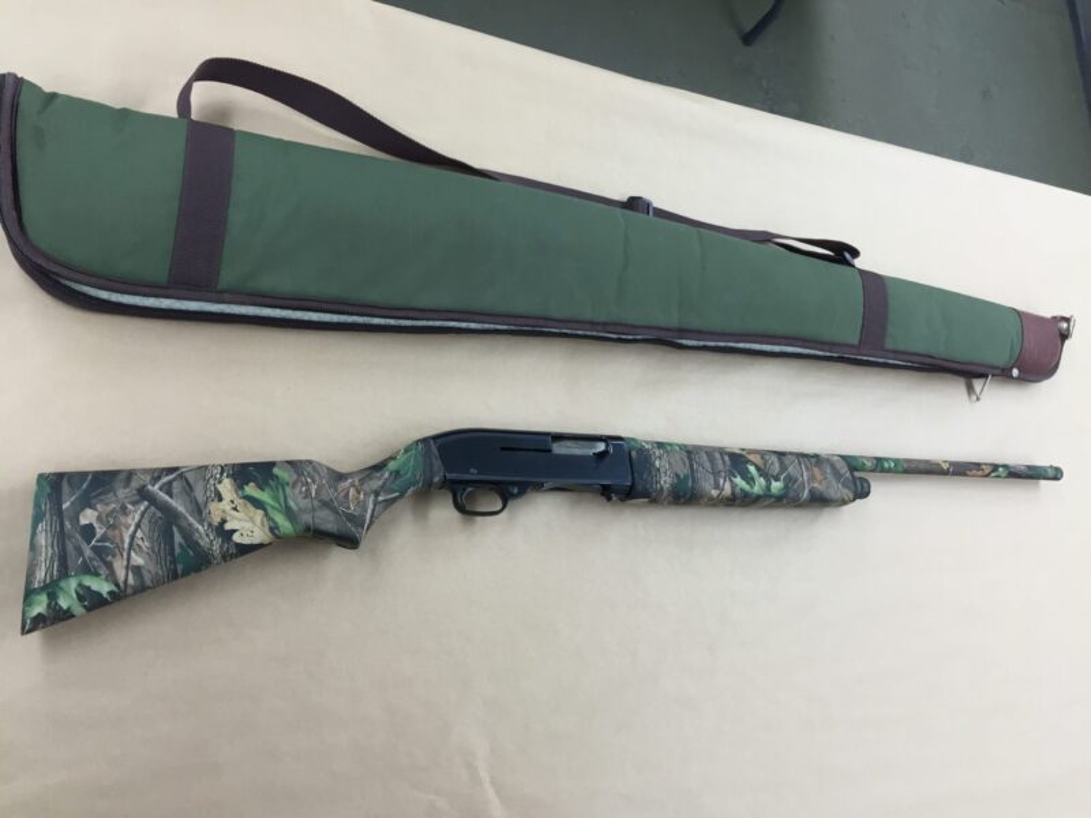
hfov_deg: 61.7
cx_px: 546
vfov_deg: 48.2
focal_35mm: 29
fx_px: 914
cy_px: 409
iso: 32
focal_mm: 4.15
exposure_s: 1/30
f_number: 2.2
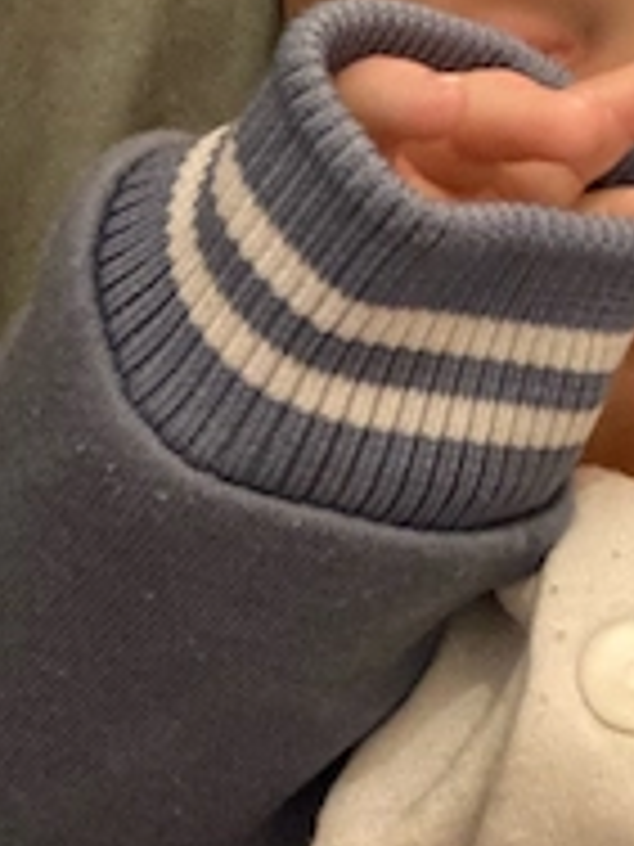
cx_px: 486
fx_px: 1661
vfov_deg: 28.5
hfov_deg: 21.4
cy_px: 504
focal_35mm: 68
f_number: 2.2
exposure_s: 1/20
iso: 500
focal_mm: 2.87
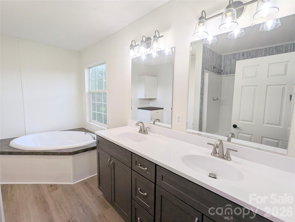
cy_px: 111
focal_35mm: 16
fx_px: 137
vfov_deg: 78.2
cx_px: 148
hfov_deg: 94.4
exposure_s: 1/190
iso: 47
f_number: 2.2
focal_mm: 2.35
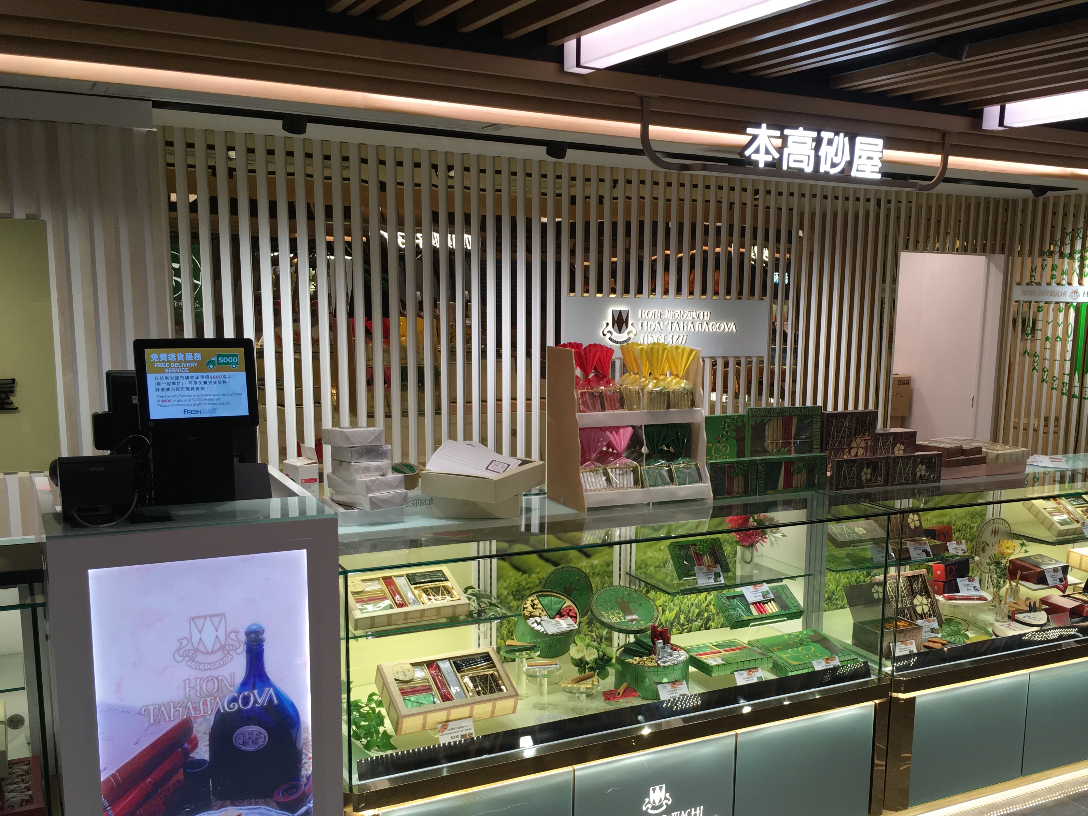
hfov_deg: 52.3
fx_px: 1100
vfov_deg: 40.5
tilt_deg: -10.0
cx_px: 655
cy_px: 484
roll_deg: -1.3
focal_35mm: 35
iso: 40
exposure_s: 1/100
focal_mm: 4.15
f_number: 2.2
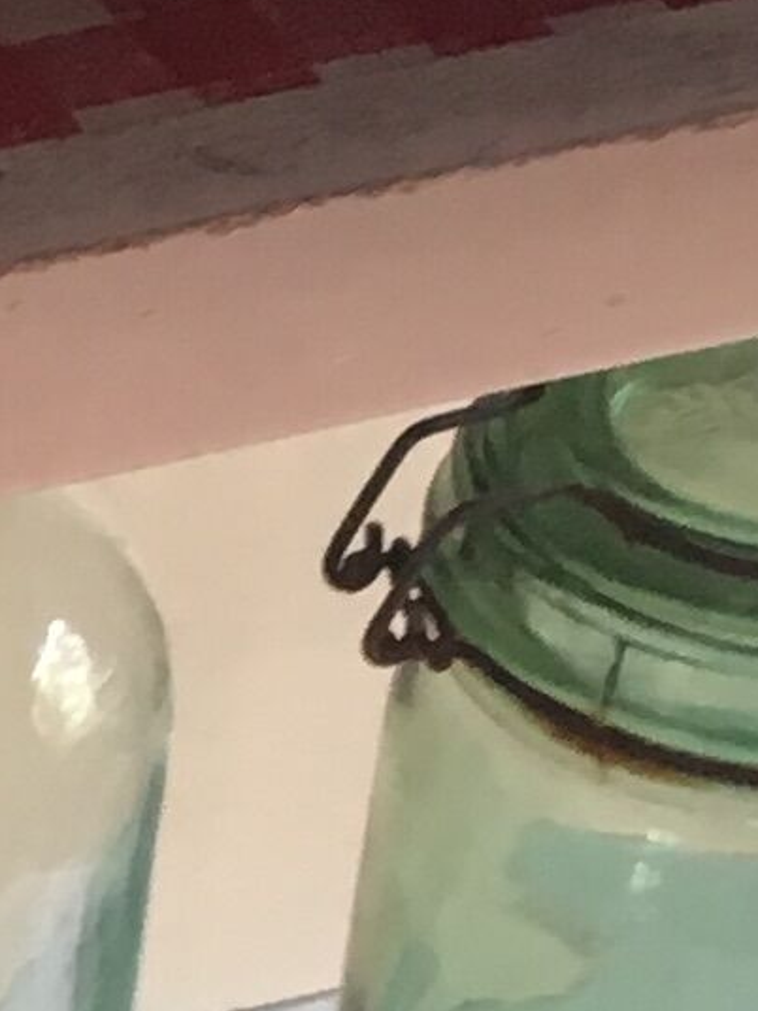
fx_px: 6365
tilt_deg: -44.0
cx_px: -1452
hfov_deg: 6.3
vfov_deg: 8.8
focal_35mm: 218
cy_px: 1737
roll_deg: +4.2
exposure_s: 1/33
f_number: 2.2
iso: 64
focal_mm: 4.15
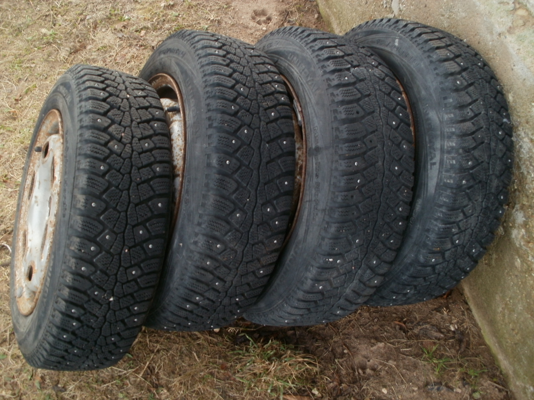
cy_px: 200
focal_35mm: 36
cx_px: 267
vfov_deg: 39.7
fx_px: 555
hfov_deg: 51.4
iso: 100
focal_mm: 6.3
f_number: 3.5
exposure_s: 1/25
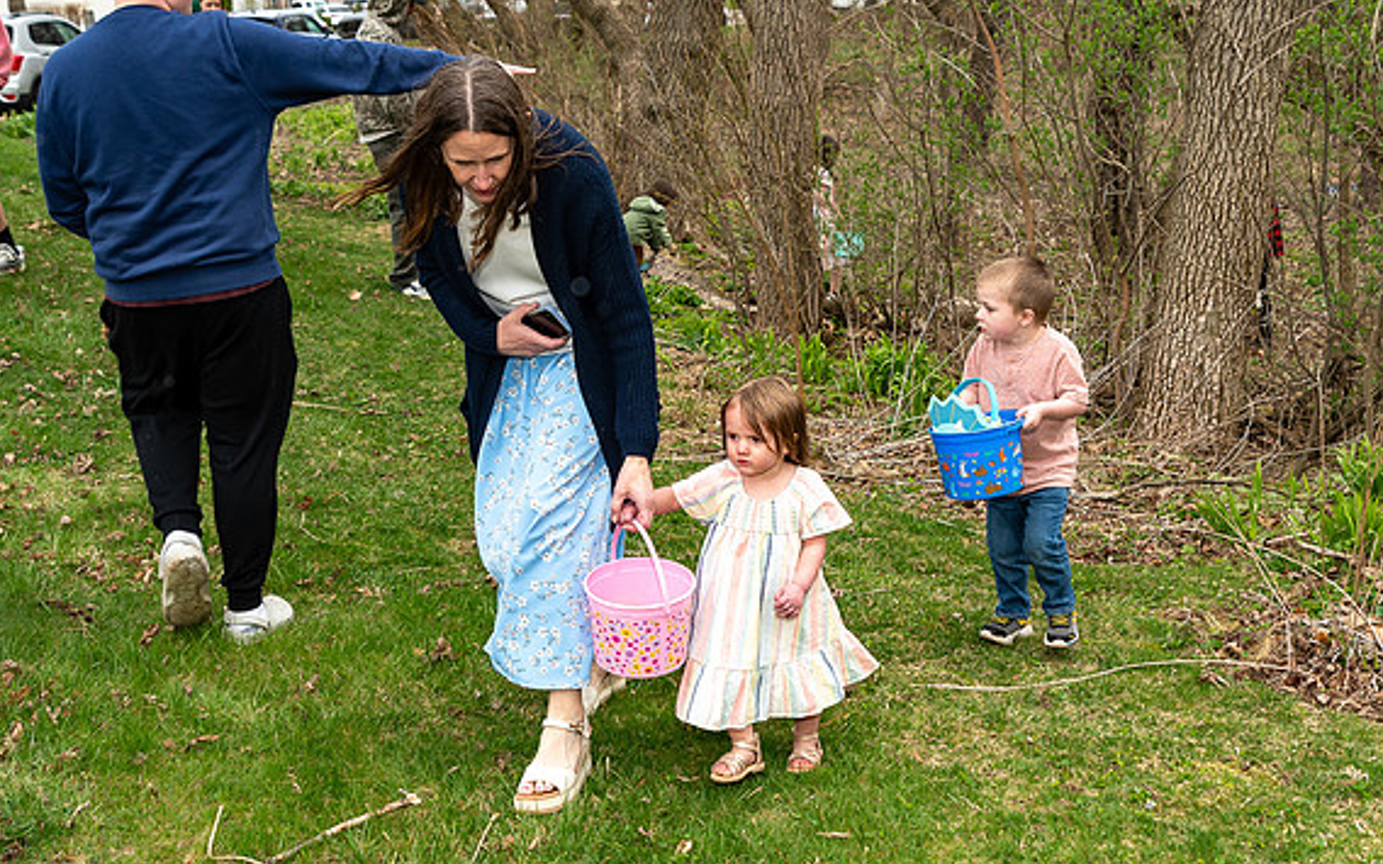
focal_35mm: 43
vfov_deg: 29.8
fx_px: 1621
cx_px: 648
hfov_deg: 46.2
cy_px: 519
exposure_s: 1/200
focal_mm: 24
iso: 125
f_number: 4
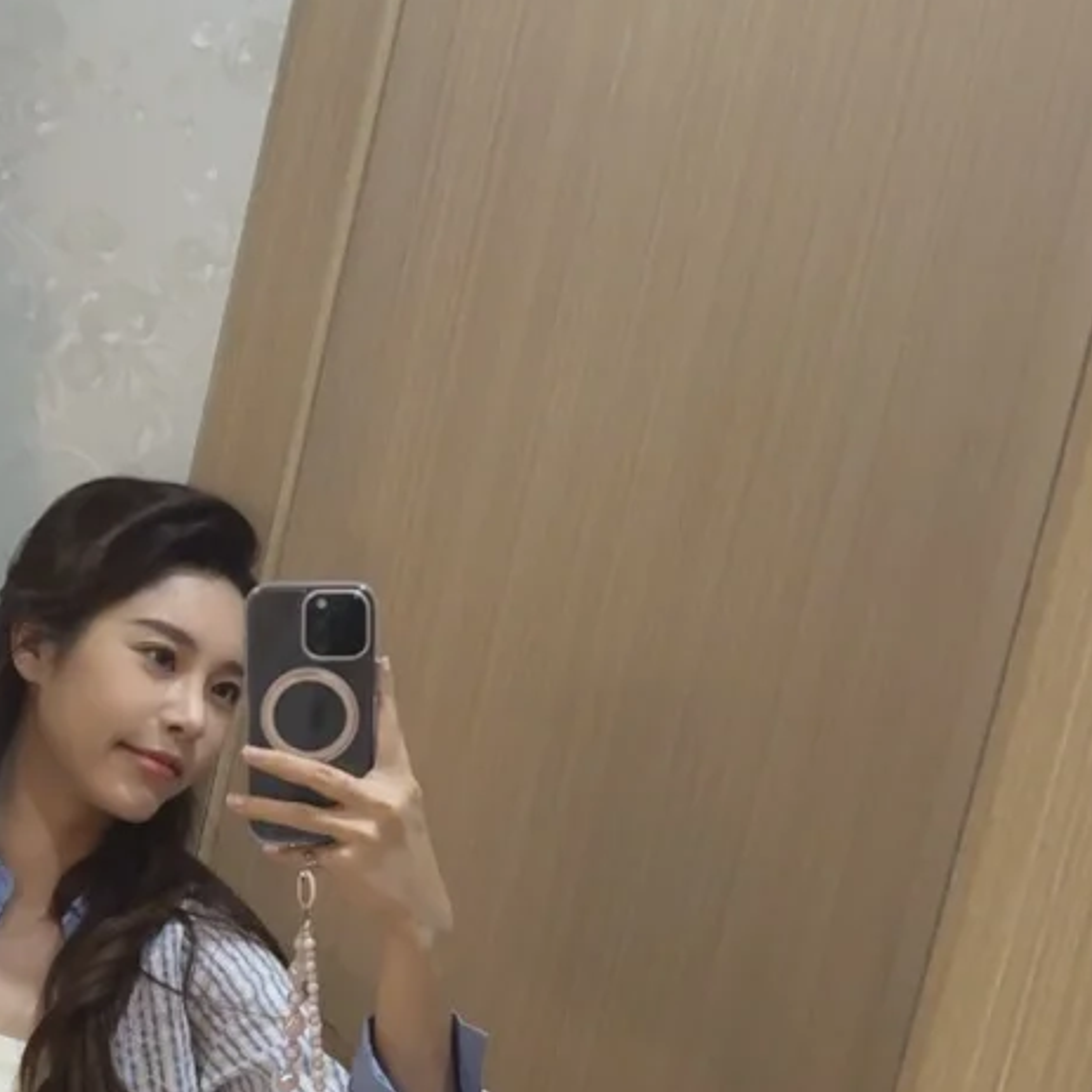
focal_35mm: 66
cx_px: 99
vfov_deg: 25.6
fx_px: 2356
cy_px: 887
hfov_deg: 25.3
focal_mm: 6.76
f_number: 1.78
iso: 500
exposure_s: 1/60
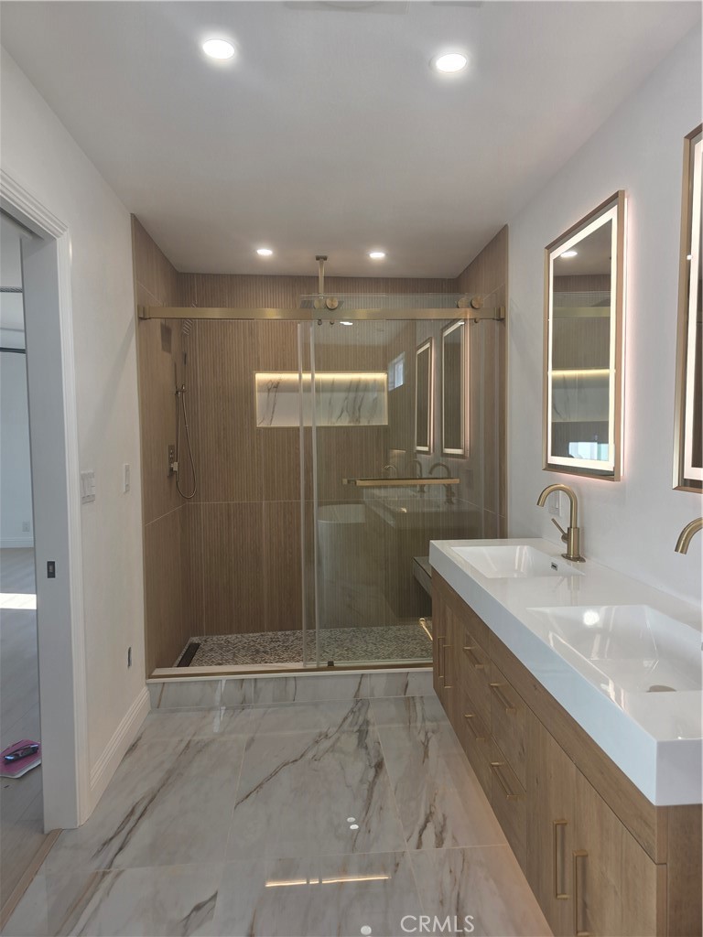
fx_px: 623
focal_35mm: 23
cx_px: 352
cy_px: 468
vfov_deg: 73.9
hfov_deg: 58.9
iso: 40
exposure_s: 1/120
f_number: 1.7
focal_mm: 6.3
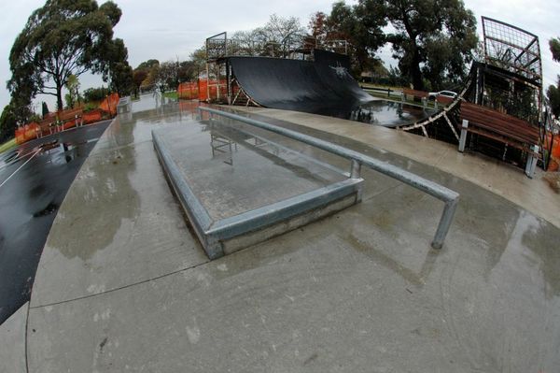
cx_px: 280
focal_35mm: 16
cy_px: 186
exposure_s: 1/320
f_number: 9
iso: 800
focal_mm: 10.5
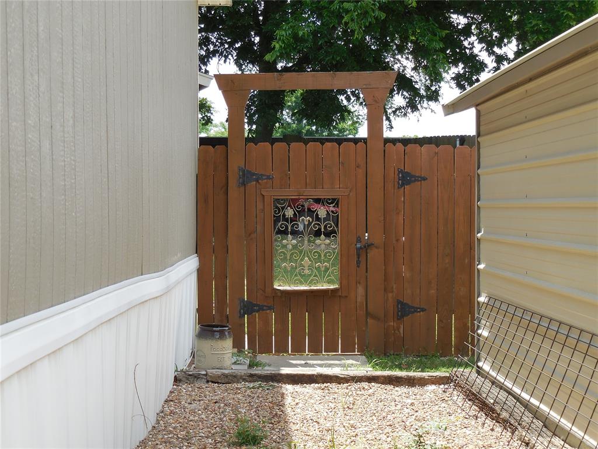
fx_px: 1209
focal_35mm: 70
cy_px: 224
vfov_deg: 21.0
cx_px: 299
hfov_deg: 27.8
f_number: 4.7
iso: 125
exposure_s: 1/320
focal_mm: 12.6
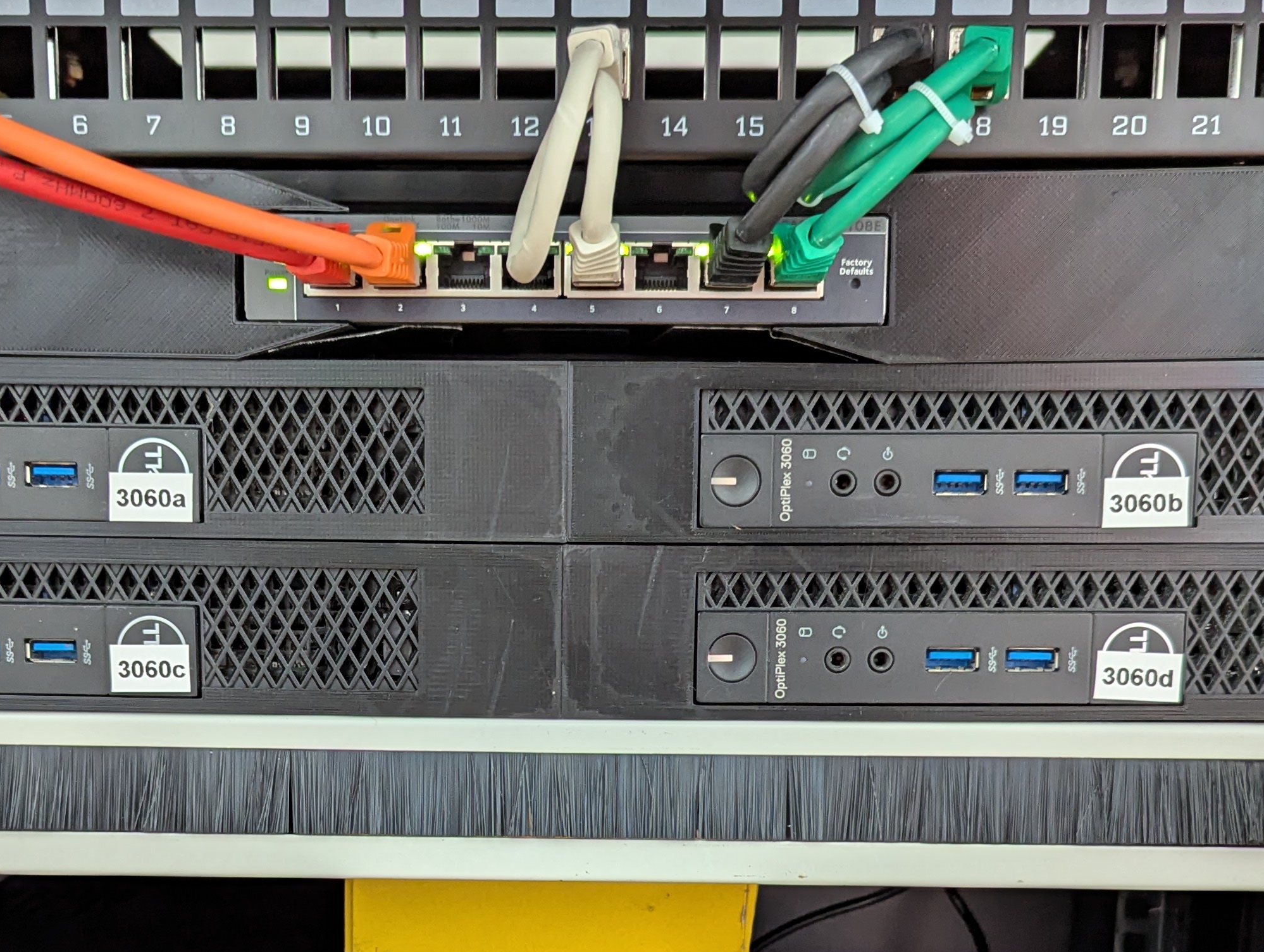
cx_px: 581
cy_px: 853
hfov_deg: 38.8
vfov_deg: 28.6
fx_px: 1792
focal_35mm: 49
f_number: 1.85
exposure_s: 1/23.8
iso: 810
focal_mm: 6.81
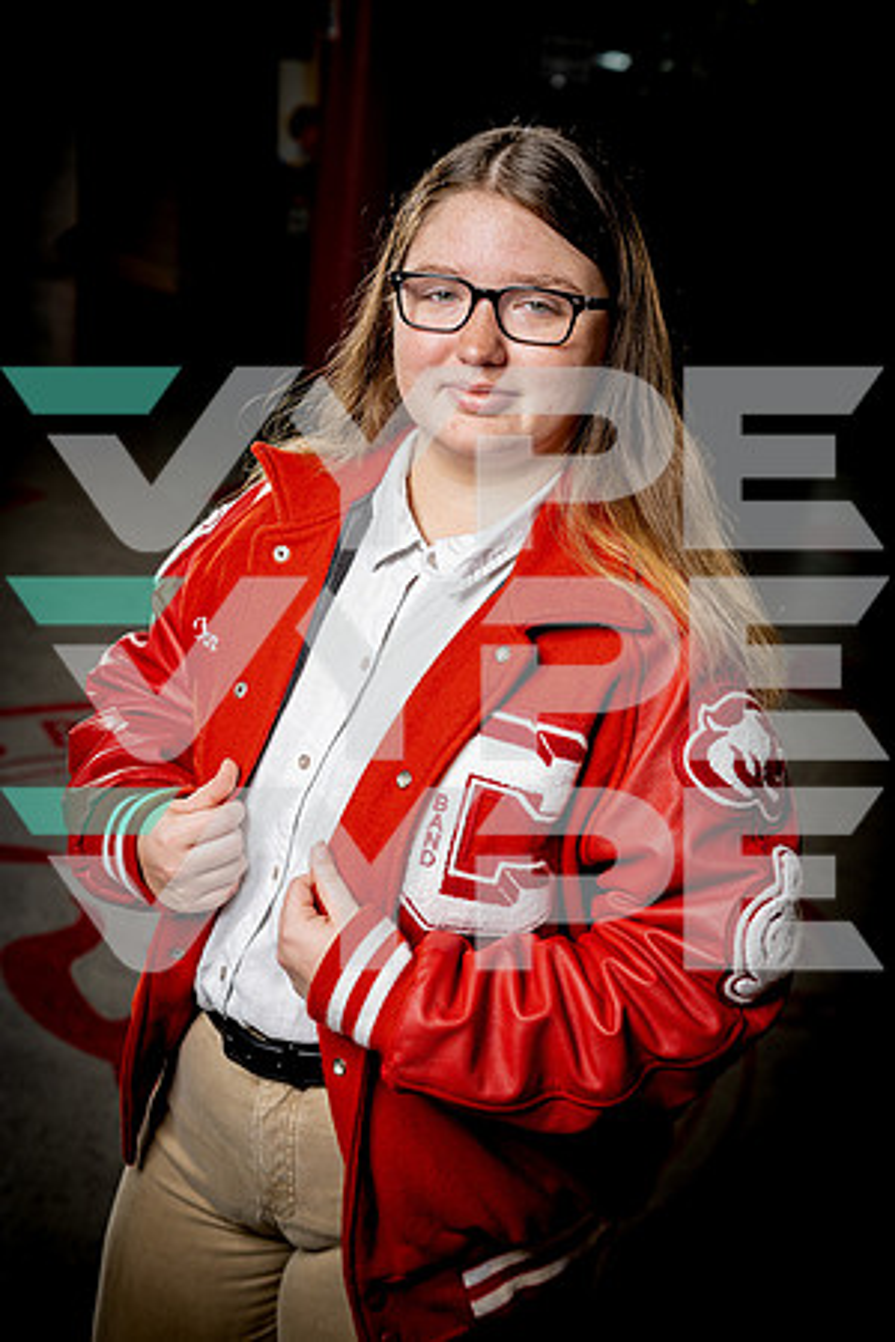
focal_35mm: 50
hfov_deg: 27.0
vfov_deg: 39.6
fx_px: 1864
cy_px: 671
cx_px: 448
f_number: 4.5
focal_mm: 50
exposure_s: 1/250
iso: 250
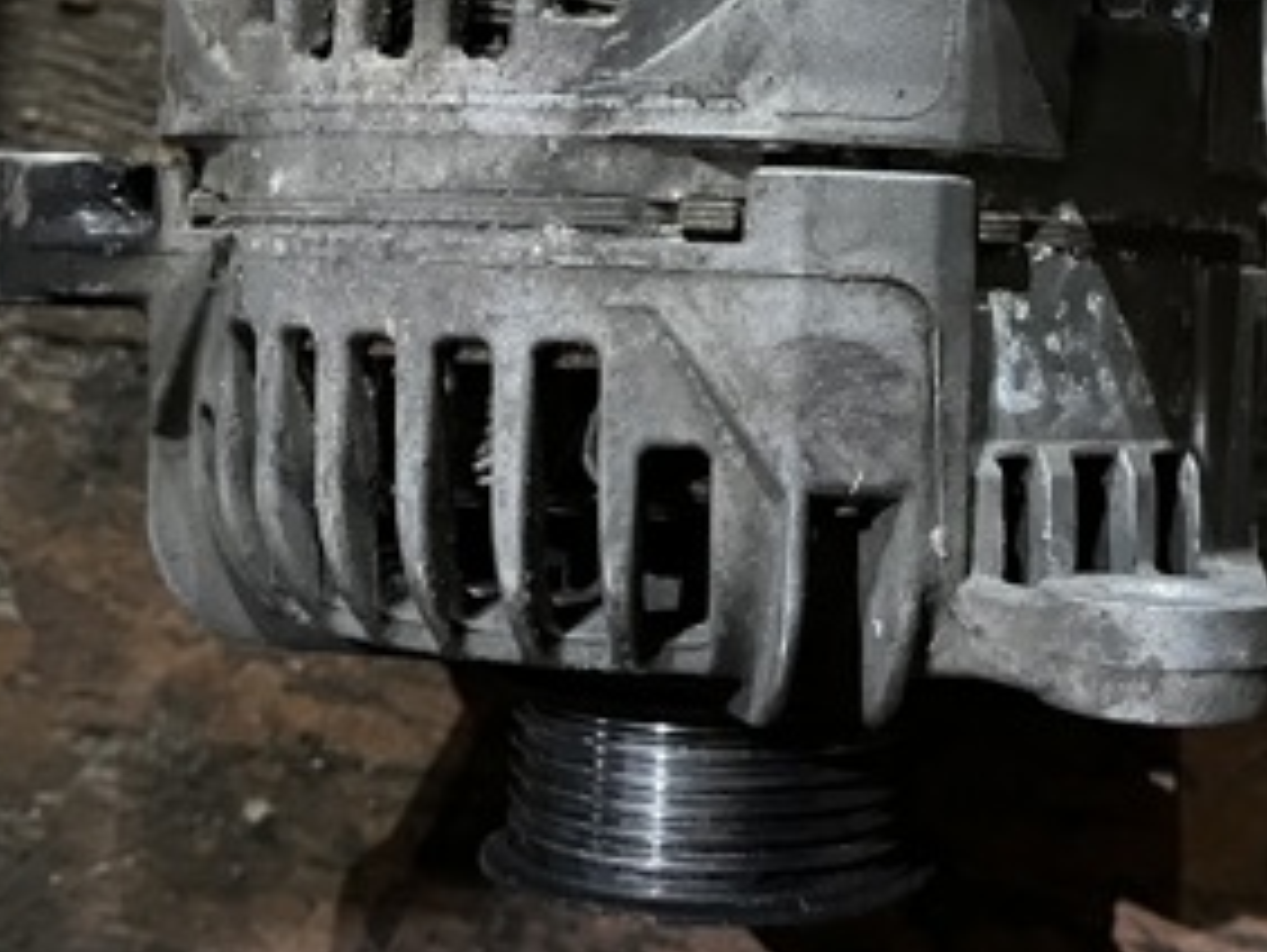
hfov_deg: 32.5
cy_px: 269
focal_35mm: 59
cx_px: 800
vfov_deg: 24.6
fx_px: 2161
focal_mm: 5.1
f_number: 1.6
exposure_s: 1/25
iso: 1000
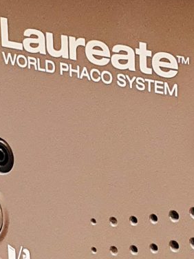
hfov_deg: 8.3
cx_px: 239
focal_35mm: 177
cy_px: 127
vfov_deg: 11.2
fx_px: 1323
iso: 250
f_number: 2.4
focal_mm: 4.3
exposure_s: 1/50
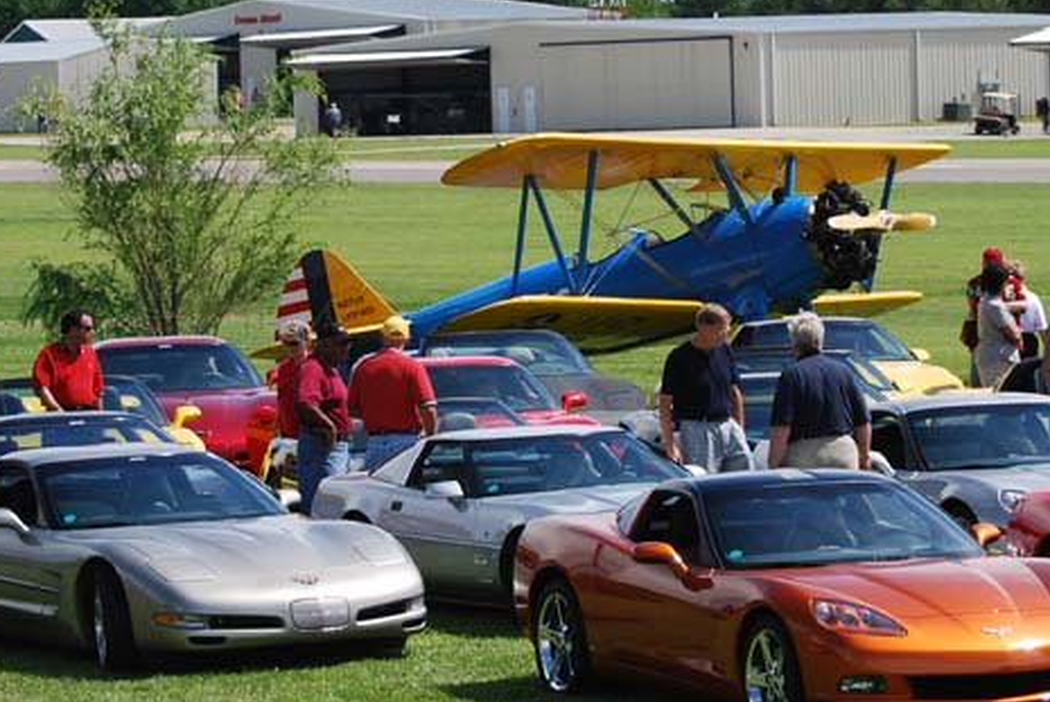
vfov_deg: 6.0
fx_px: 6744
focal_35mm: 231
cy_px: 256
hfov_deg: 8.9
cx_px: 510
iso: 110
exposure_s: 1/500
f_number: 5.6
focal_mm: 70
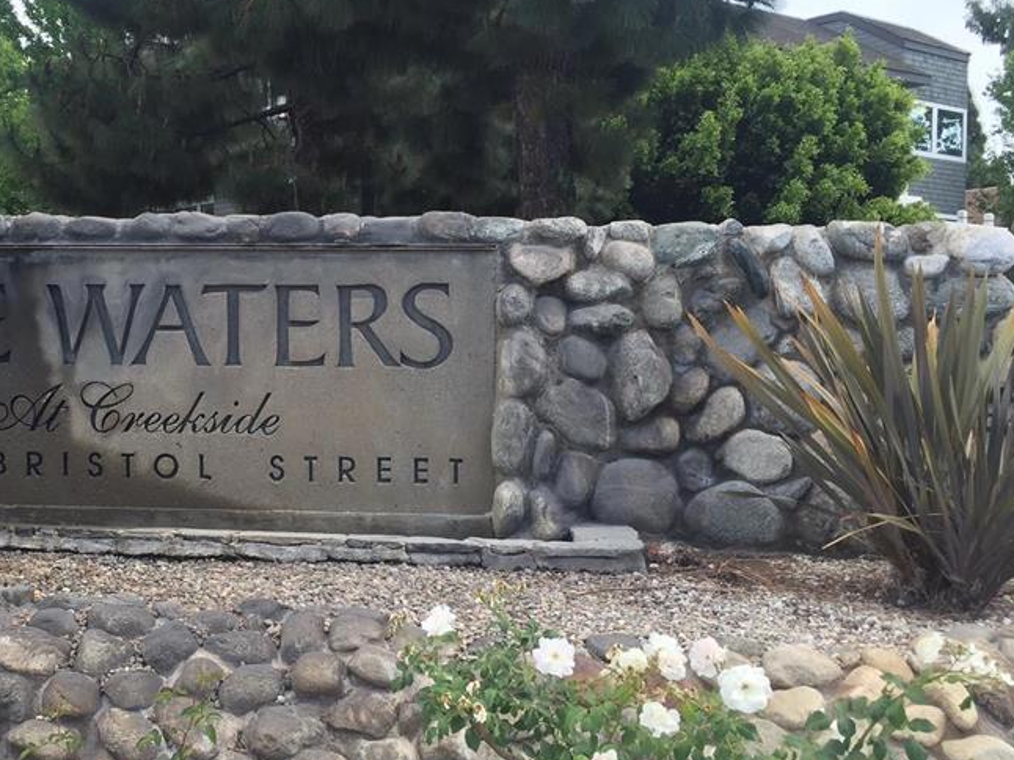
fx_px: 1347
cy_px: 404
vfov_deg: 31.5
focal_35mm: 46
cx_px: 272
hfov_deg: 40.3
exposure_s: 1/565
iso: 32
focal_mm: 4.15
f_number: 2.2
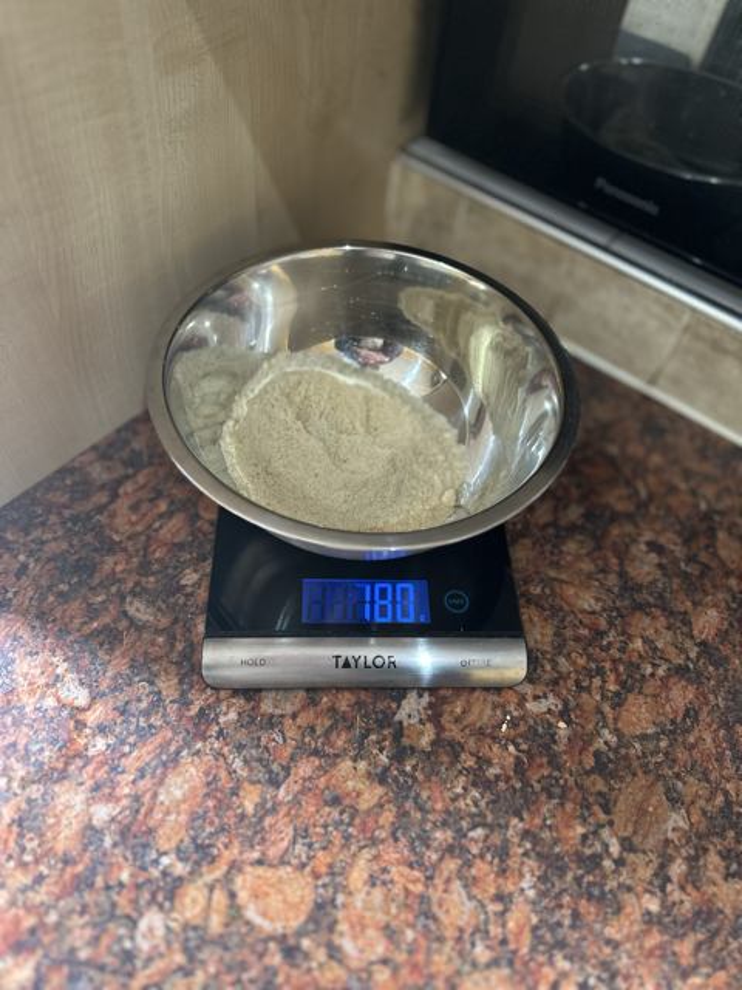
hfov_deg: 56.8
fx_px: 686
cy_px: 495
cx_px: 371
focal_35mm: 24
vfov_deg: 71.6
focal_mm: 6.86
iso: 320
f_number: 1.78
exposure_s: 1/60
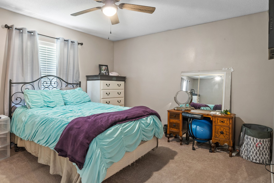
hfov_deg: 80.6
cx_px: 116
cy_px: 87
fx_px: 160
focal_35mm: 21
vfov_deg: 59.5
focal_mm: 12
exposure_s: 5
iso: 320
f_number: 8
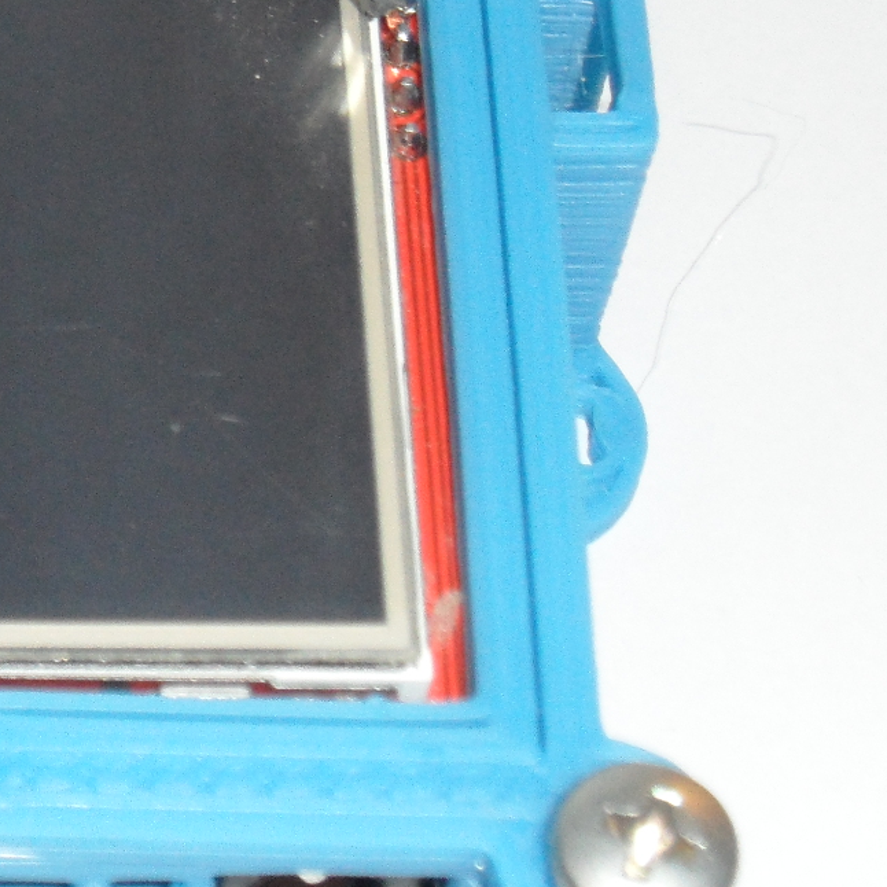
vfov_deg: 10.4
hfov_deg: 10.3
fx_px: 4870
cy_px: 305
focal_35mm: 168
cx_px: -152
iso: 200
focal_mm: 10.3
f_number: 4
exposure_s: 1/45
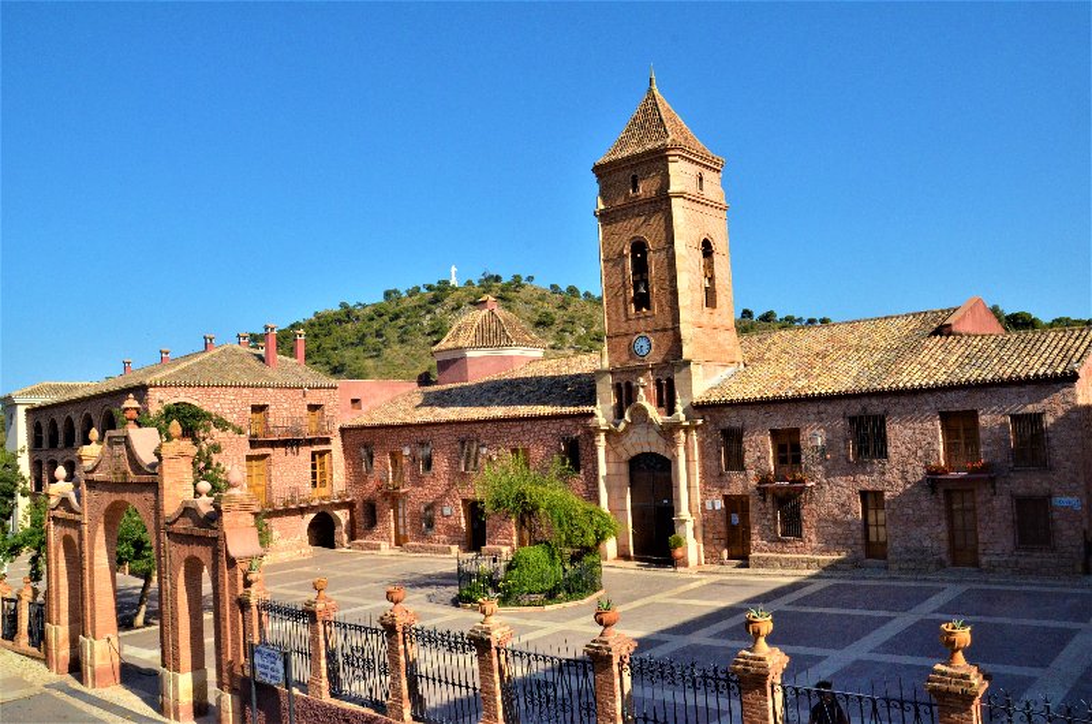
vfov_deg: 47.7
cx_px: 546
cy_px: 362
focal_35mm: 27
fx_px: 817
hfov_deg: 67.5
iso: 2000
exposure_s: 1/1000
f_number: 16
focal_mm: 18
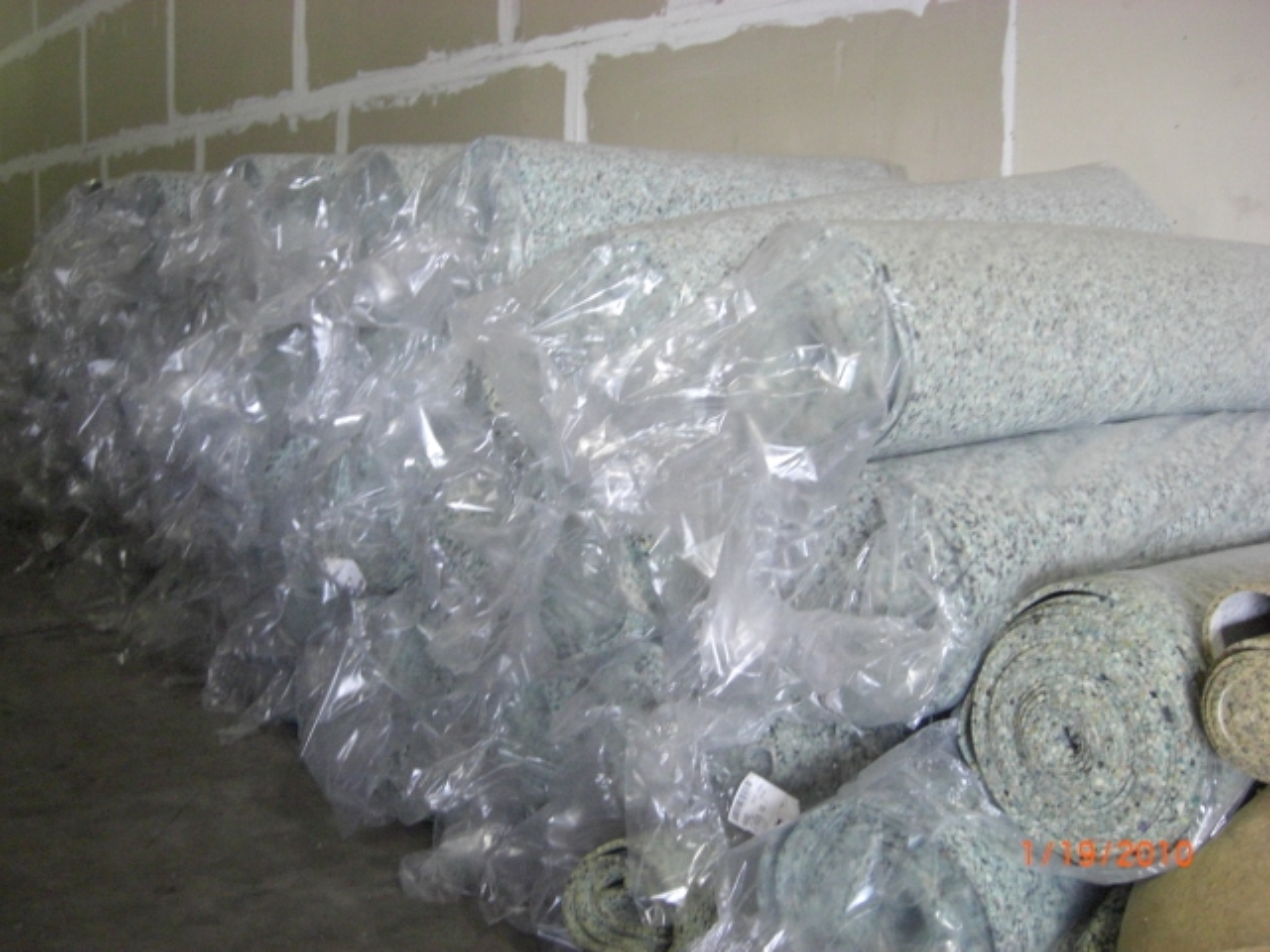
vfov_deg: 37.7
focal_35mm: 38
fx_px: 1394
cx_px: 635
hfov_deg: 49.0
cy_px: 476
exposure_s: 1/60
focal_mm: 7.9
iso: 800
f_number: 2.8
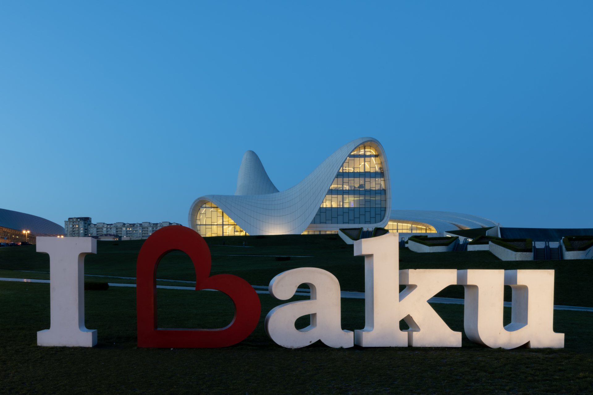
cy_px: 198
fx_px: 395
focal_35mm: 24
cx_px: 296
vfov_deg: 53.1
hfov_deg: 73.7
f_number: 18
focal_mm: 24
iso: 31
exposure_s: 30
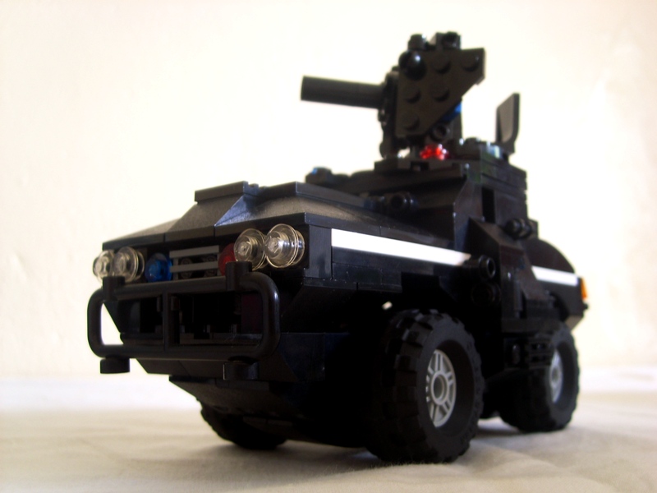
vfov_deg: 40.7
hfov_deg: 52.6
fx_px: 664
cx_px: 328
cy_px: 246
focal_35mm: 35
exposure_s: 1
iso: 50
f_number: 2.8
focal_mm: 5.8
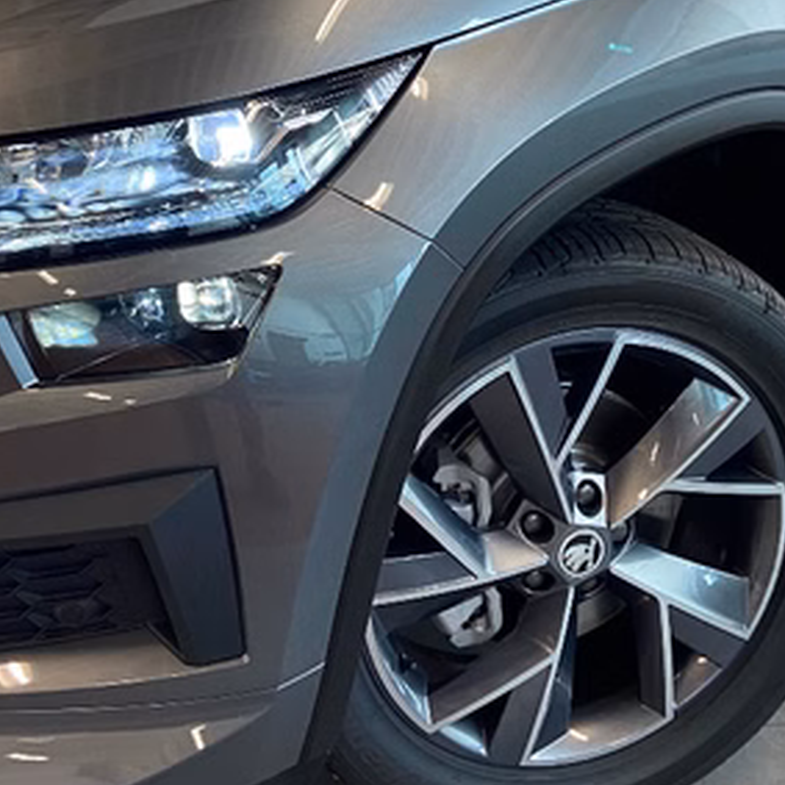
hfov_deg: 26.5
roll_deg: +1.4
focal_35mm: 65
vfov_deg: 25.8
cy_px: 111
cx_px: 416
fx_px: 1668
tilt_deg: -18.2
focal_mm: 4.25
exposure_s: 1/50
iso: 80
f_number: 1.8
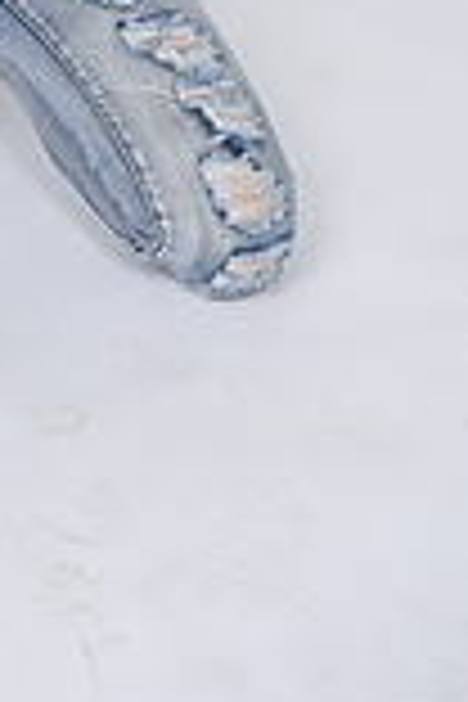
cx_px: -322
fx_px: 3471
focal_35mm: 178
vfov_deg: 10.8
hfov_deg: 7.5
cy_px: -558
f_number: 8
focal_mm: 48
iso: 160
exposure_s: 1/100
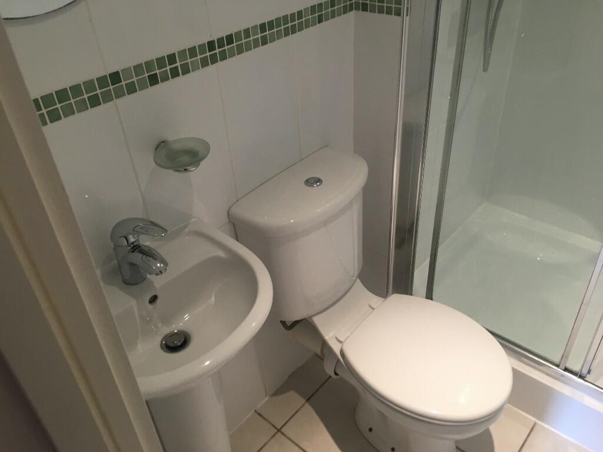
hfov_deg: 61.7
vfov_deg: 48.2
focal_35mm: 29
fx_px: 505
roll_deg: +4.9
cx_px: 302
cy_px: 226
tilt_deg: -33.5
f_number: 2.2
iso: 100
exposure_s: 1/33
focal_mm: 4.15
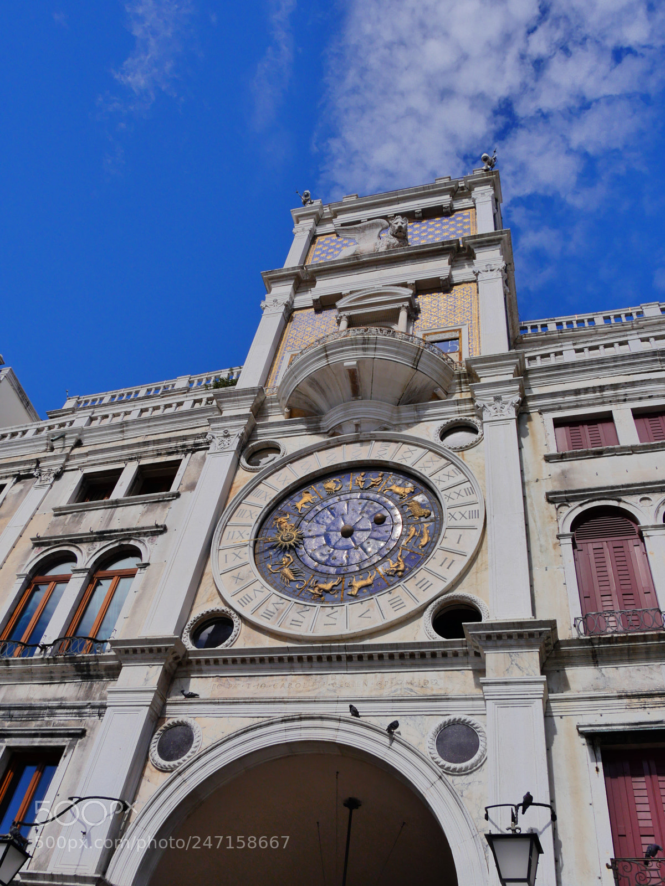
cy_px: 443
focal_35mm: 28
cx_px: 332
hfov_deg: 49.7
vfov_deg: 63.4
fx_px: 717
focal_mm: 14
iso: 800
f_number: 9
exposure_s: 1/800
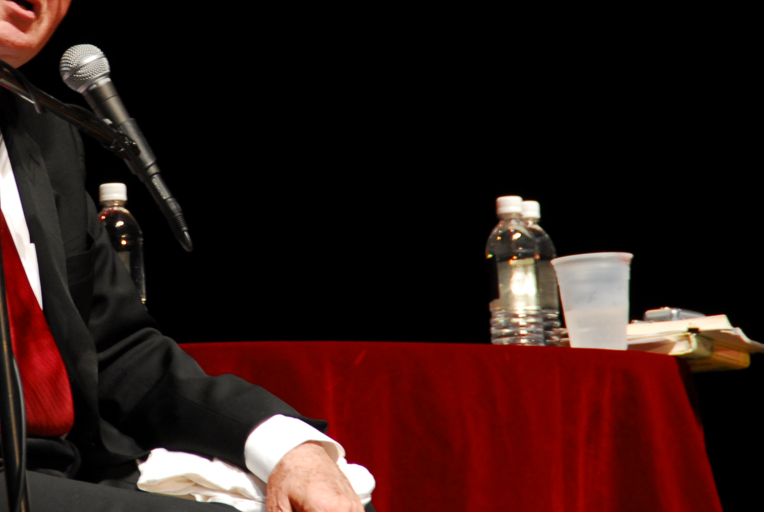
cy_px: 155
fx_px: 7777
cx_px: 176
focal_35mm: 366
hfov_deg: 5.6
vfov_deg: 3.8
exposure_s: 1/8
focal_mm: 120
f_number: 5.6
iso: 400
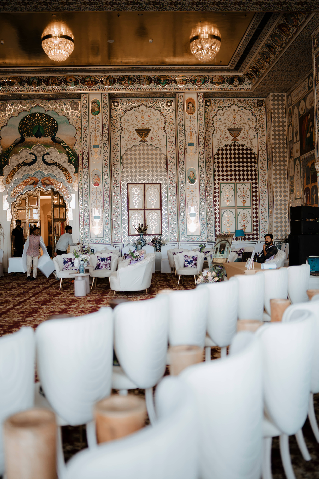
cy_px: 240
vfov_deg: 54.4
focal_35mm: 35
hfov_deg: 37.9
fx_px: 465
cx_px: 160
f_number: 1.4
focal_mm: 35
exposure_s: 1/80
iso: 50
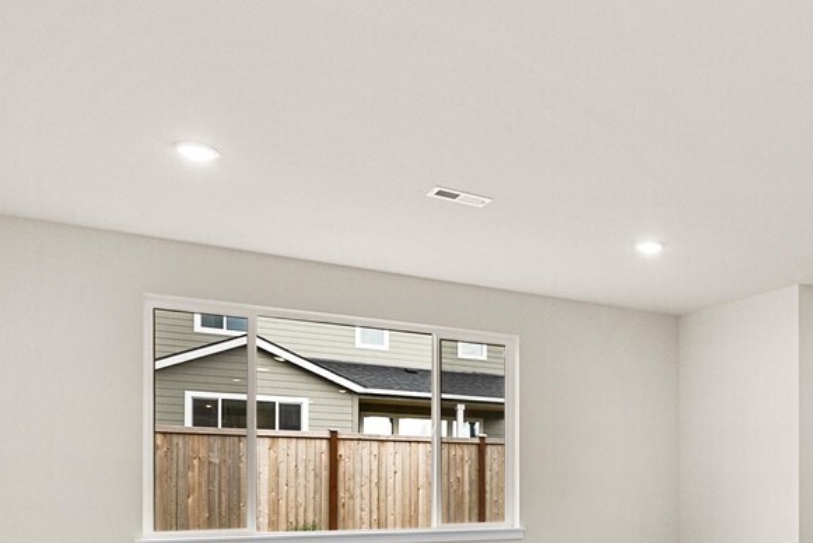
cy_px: 465
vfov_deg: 36.1
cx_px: 707
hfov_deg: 49.4
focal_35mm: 35
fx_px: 791
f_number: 7.1
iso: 640
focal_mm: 12
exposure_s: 1/30
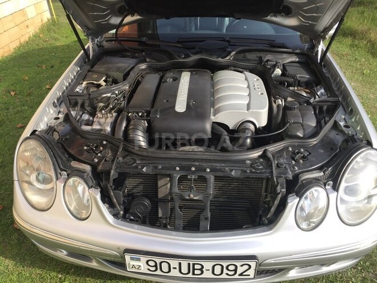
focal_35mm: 29
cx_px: 188
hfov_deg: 61.7
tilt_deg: -30.9
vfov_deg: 48.2
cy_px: 142
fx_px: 316
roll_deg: +2.7
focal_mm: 4.15
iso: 32
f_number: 2.2
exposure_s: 1/520
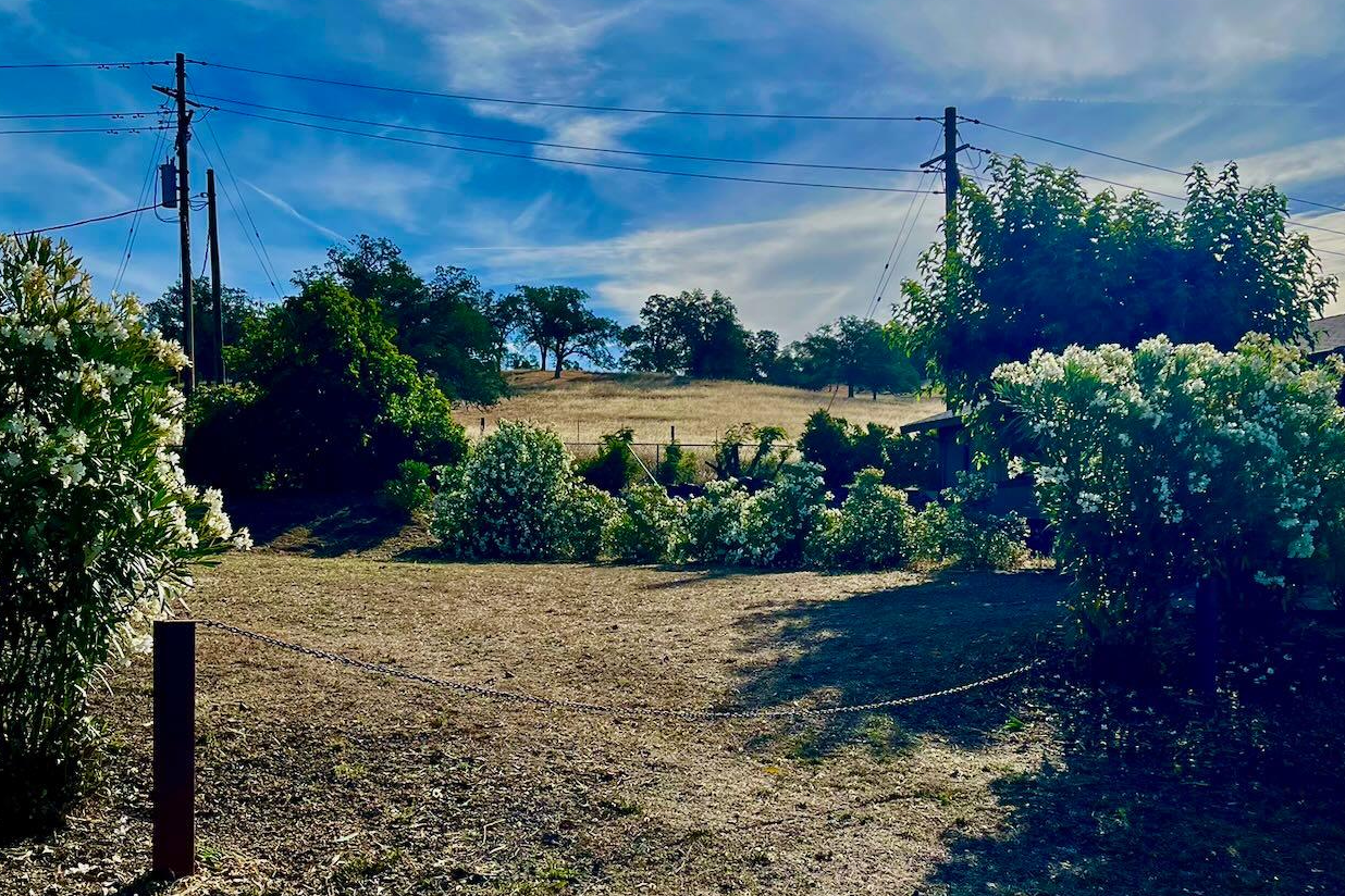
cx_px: 691
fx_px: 1046
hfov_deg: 65.5
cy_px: 453
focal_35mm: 28
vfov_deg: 46.4
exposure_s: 1/7874
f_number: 1.6
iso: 50
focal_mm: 5.1
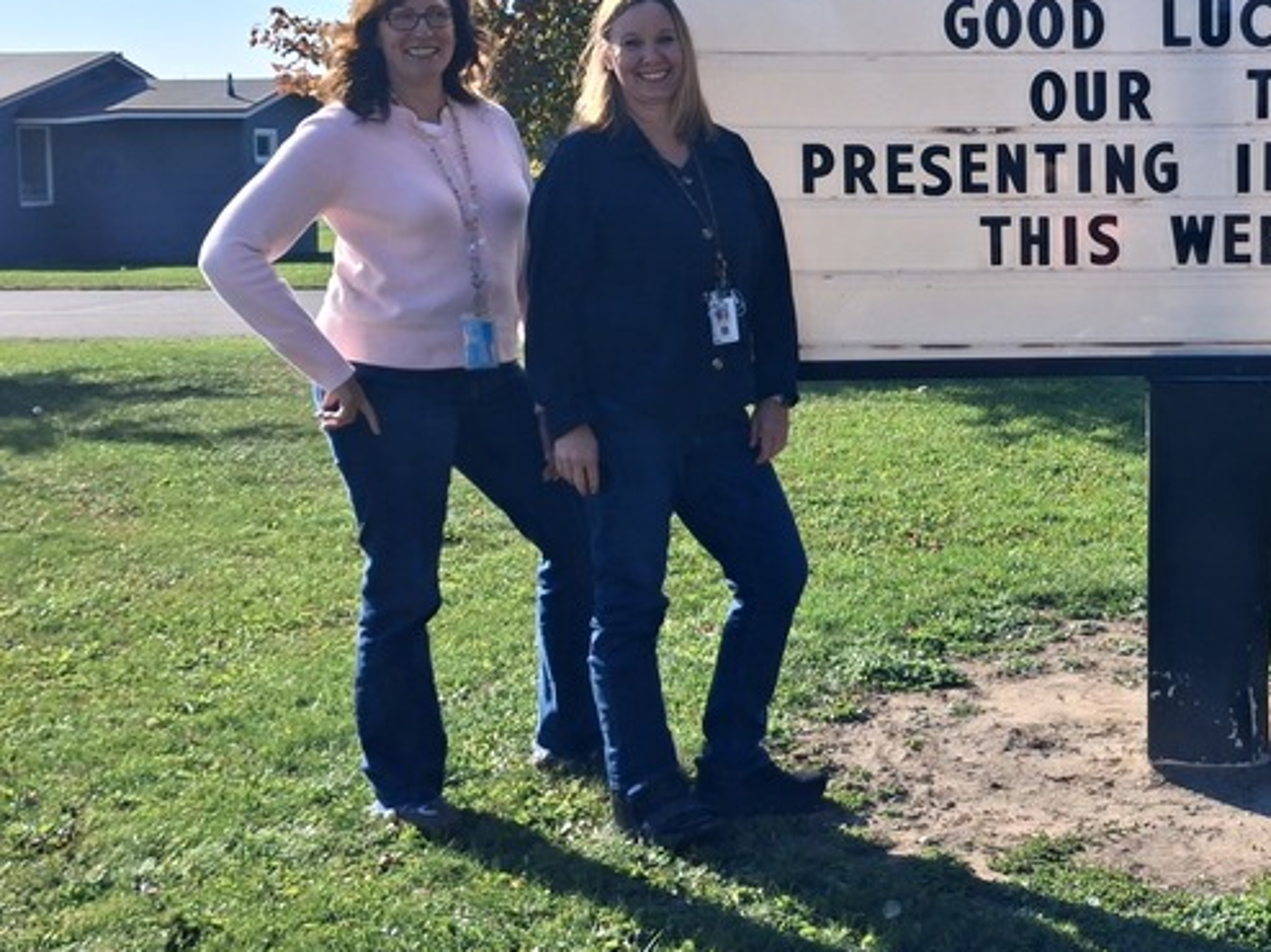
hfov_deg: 32.6
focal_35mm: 56
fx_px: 2055
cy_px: 311
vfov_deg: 25.9
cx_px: 1150
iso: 20
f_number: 1.8
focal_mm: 4
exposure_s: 1/719
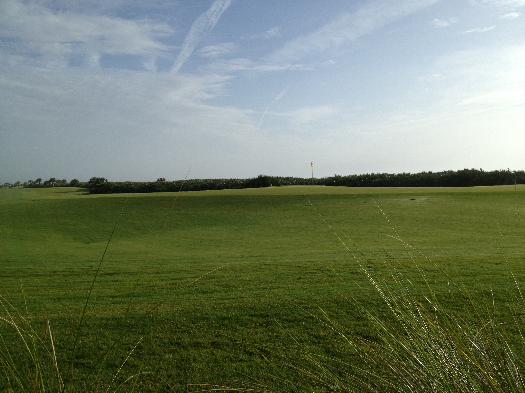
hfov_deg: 52.6
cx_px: 262
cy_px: 196
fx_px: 531
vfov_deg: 40.7
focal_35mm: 35
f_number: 2.4
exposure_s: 1/2304
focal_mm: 4.28
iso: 50
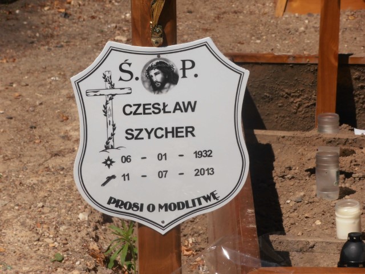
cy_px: 137
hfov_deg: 10.0
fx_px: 2088
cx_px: 182
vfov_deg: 7.5
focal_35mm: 198
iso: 80
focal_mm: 35.05
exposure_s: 1/160
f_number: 15
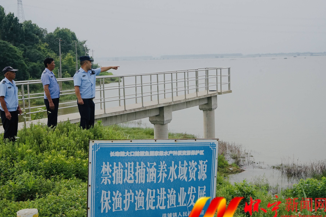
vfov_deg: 26.0
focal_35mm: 52
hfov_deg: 38.2
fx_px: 471
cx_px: 170
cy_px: 117
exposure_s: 1/2000
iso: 3200
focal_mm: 45
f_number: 13
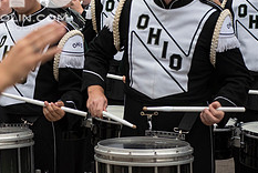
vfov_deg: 7.9
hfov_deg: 11.7
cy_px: -22
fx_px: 1249
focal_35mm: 174
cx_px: -9
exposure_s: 1/3200
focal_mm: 70
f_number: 3.5
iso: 1600
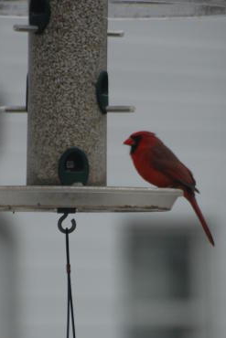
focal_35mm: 731
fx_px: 6877
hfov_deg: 1.9
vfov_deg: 2.8
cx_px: 136
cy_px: 245
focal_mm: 300
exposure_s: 1/500
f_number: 5.6
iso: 640
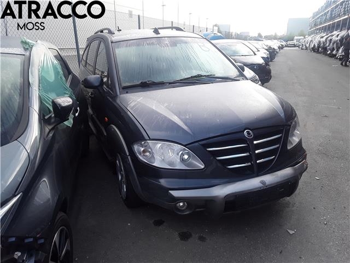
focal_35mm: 28
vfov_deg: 49.7
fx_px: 283
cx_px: 175
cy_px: 132
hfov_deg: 63.4
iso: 40
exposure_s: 1/221
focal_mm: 2.91
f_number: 1.9
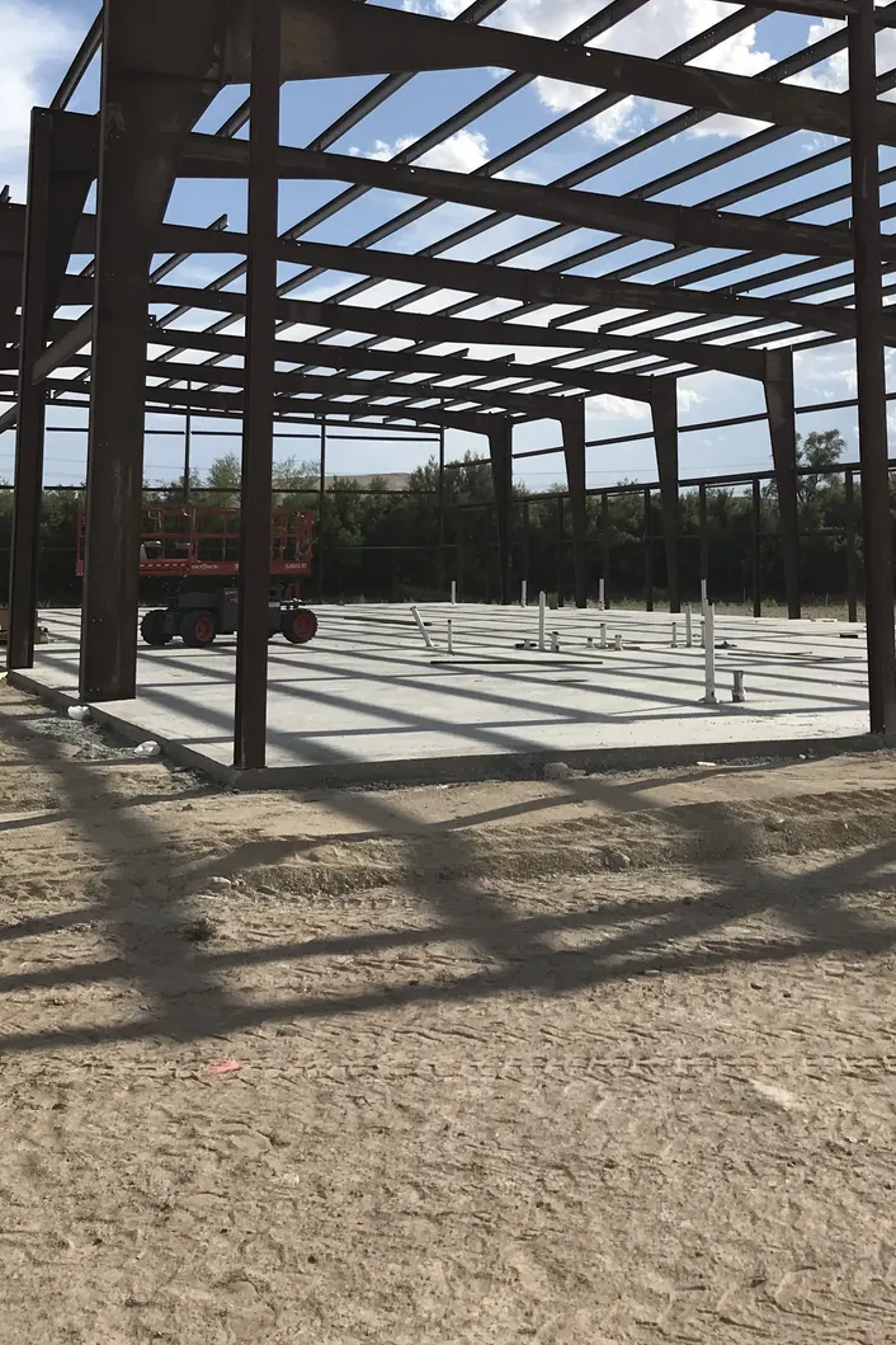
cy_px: 351
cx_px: 577
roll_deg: +0.3
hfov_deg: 30.3
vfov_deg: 43.2
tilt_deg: +7.0
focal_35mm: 44
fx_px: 1643
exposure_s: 1/5051
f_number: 1.8
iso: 20
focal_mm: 3.99
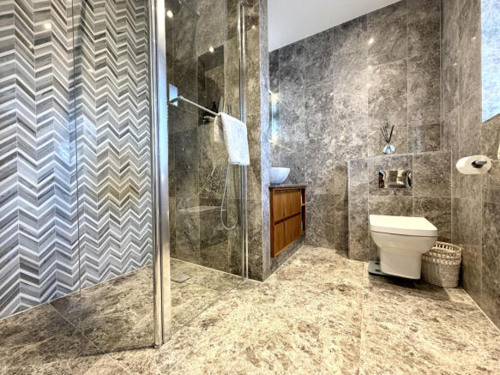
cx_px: 250
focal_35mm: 14
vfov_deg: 85.7
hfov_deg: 102.1
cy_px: 188
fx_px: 202
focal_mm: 2.22
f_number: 2.2
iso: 200
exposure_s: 1/50
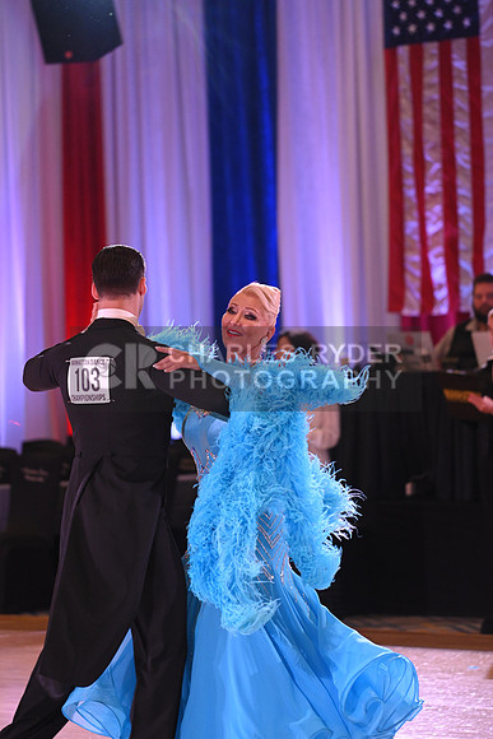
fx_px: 4106
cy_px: 370
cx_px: 246
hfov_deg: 6.9
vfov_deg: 10.3
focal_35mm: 200
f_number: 4.5
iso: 1600
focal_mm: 200
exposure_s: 1/200
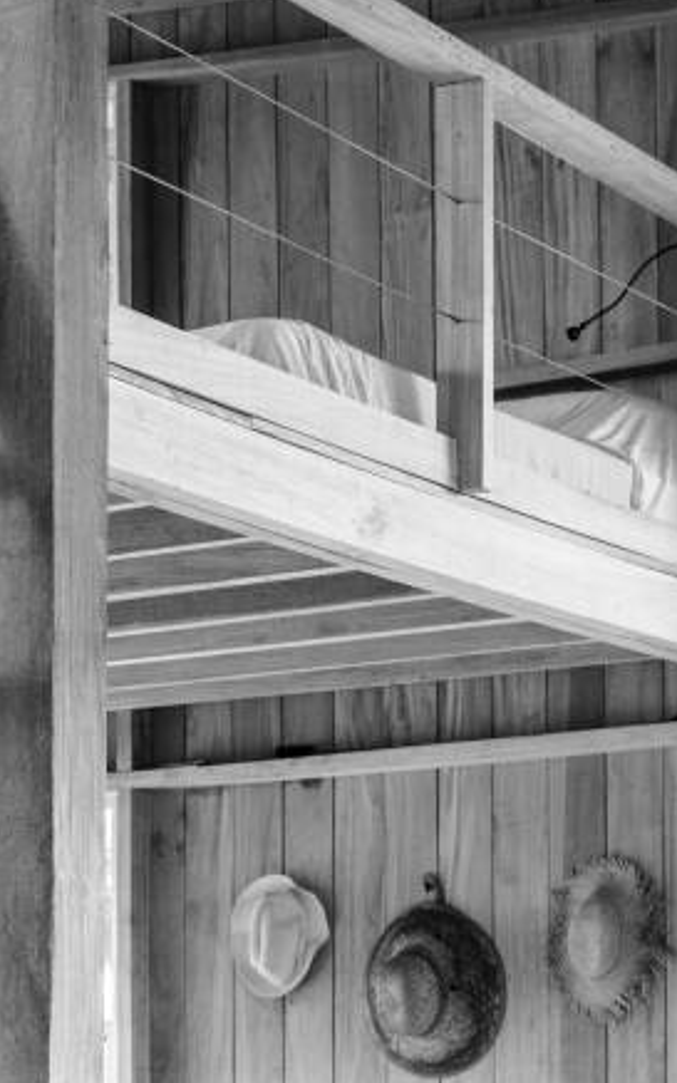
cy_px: 929
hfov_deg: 12.6
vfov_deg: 20.5
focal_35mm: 100
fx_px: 2953
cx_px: -227
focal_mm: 39
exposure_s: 1/15
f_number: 4
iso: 320
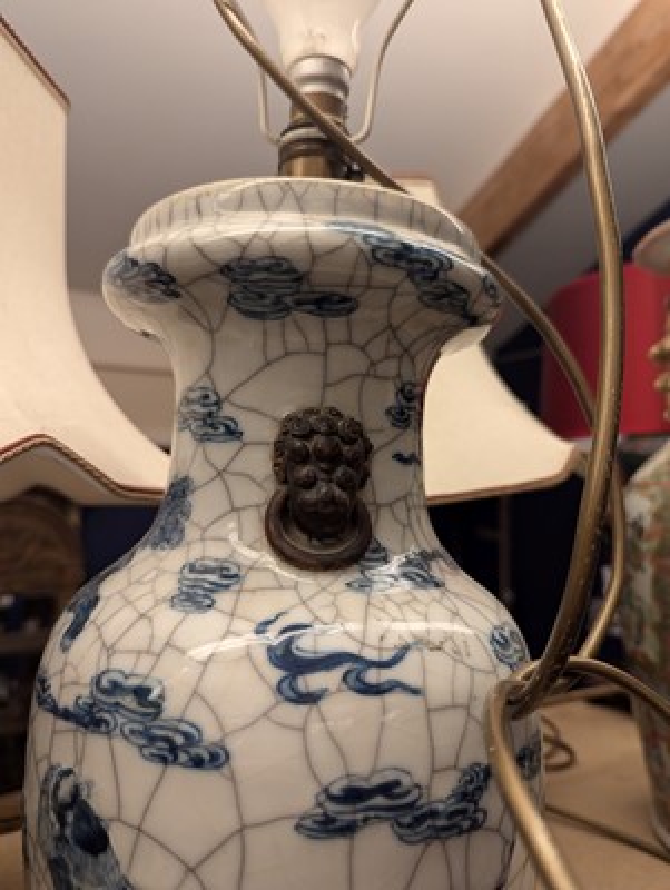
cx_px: 335
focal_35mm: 24
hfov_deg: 56.9
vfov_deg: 71.5
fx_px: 618
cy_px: 445
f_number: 1.85
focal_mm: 6.81
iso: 359
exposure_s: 1/100
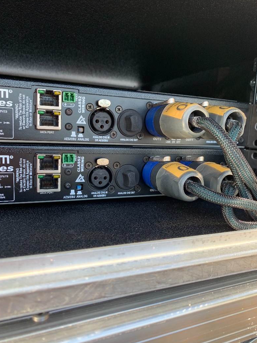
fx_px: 267
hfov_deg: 51.4
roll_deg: -3.3
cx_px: 131
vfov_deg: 65.3
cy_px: 175
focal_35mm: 27
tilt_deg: -9.4
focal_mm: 4.25
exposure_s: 1/125
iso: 25
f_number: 1.8
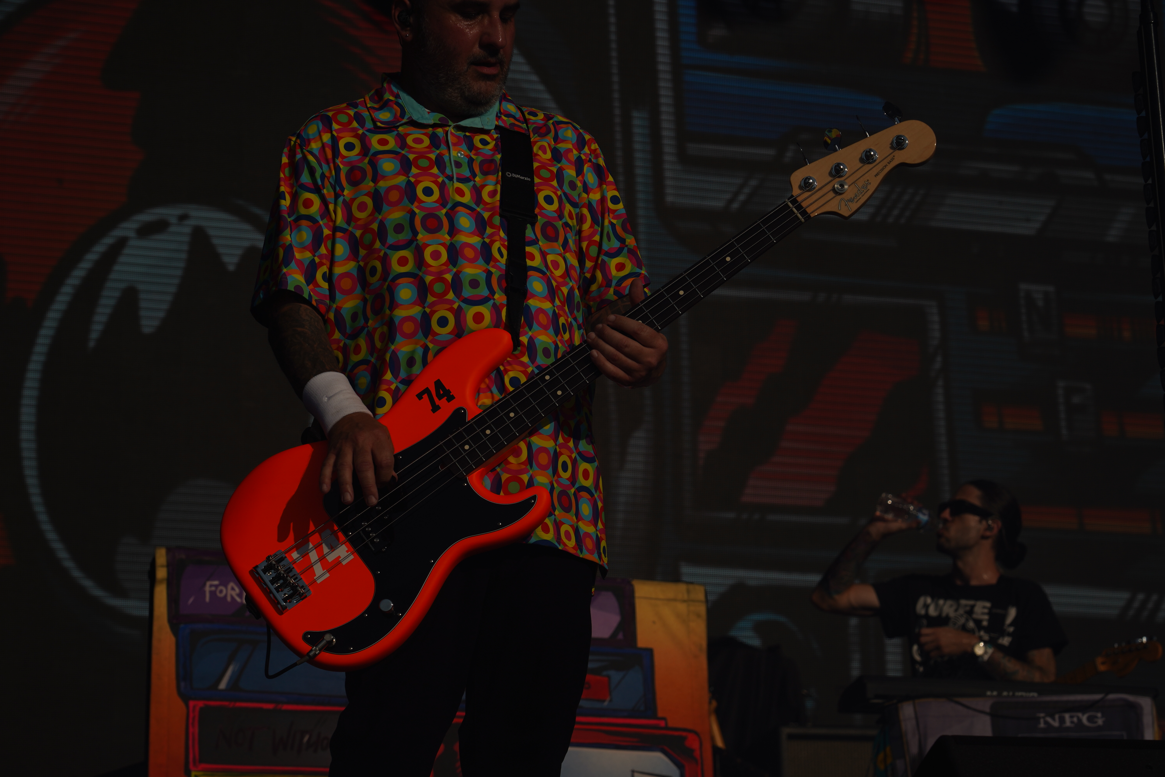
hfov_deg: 19.5
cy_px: 388
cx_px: 582
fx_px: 3398
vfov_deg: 13.0
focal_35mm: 105
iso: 100
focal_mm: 105
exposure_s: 1/2500
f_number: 9
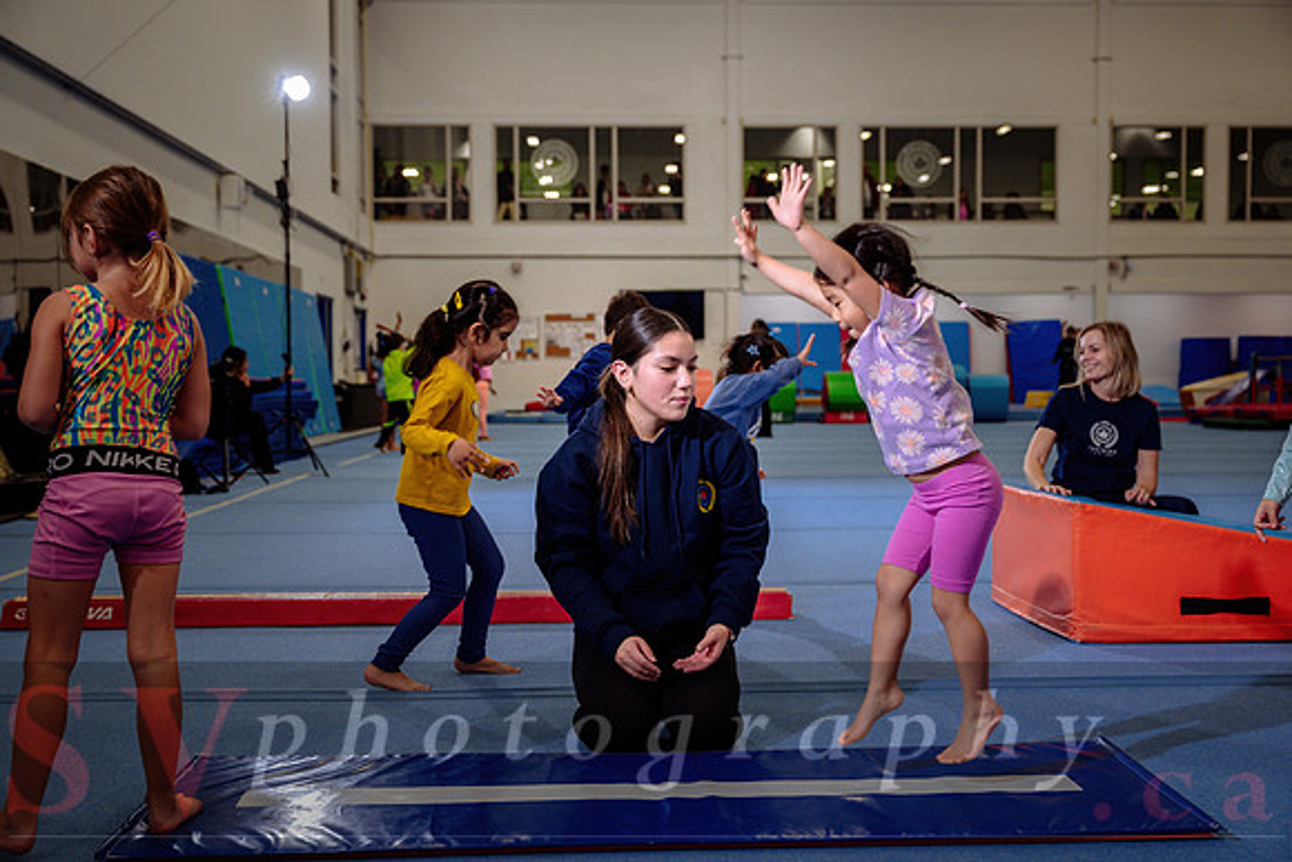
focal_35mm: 40
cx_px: 646
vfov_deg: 33.4
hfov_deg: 48.4
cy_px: 431
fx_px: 1436
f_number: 3.5
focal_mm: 40
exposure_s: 1/250
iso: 800
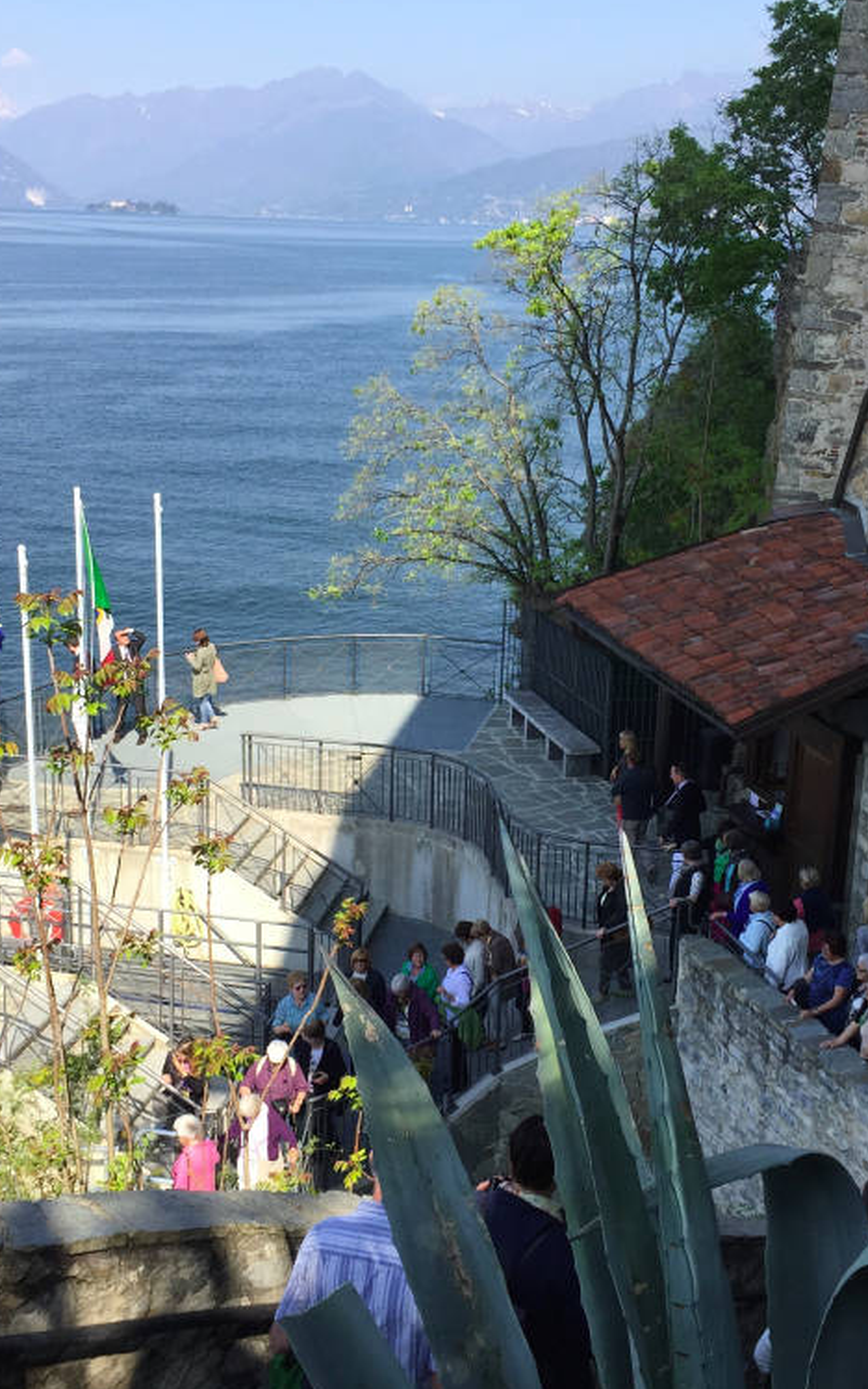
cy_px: 686
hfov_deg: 30.5
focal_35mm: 42
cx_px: 477
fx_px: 1590
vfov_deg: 47.2
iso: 32
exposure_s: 1/1163
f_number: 2.2
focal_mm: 4.15
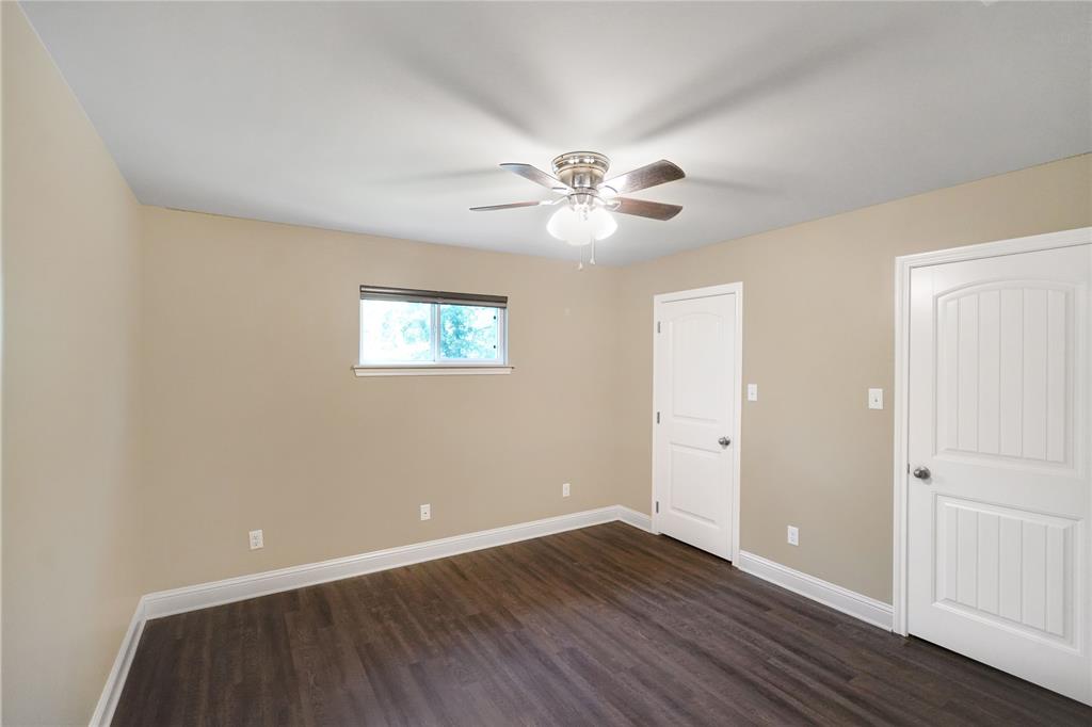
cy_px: 364
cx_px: 546
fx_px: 485
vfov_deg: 73.7
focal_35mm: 16
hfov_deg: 96.8
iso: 2500
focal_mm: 16
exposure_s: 1/160
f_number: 4
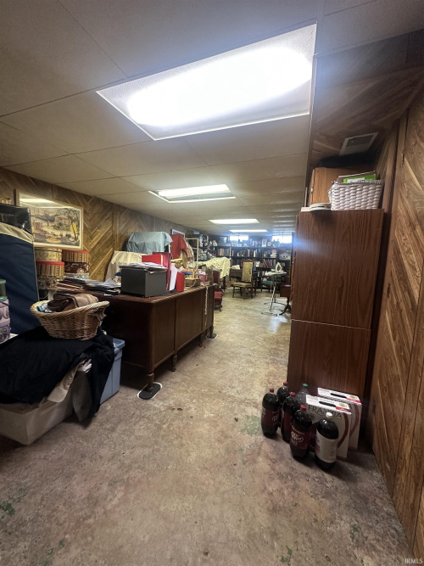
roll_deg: -3.0
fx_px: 229
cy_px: 283
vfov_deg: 102.1
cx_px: 212
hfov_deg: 85.7
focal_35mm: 14
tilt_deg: -4.6
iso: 200
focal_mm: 2.22
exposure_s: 1/60
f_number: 2.2
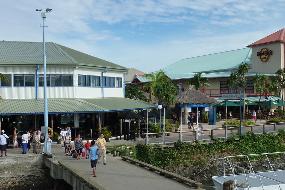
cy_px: 99
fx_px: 427
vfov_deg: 25.0
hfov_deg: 36.9
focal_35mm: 54
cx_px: 142
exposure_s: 1/500
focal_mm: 5.7
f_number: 4.5
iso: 125
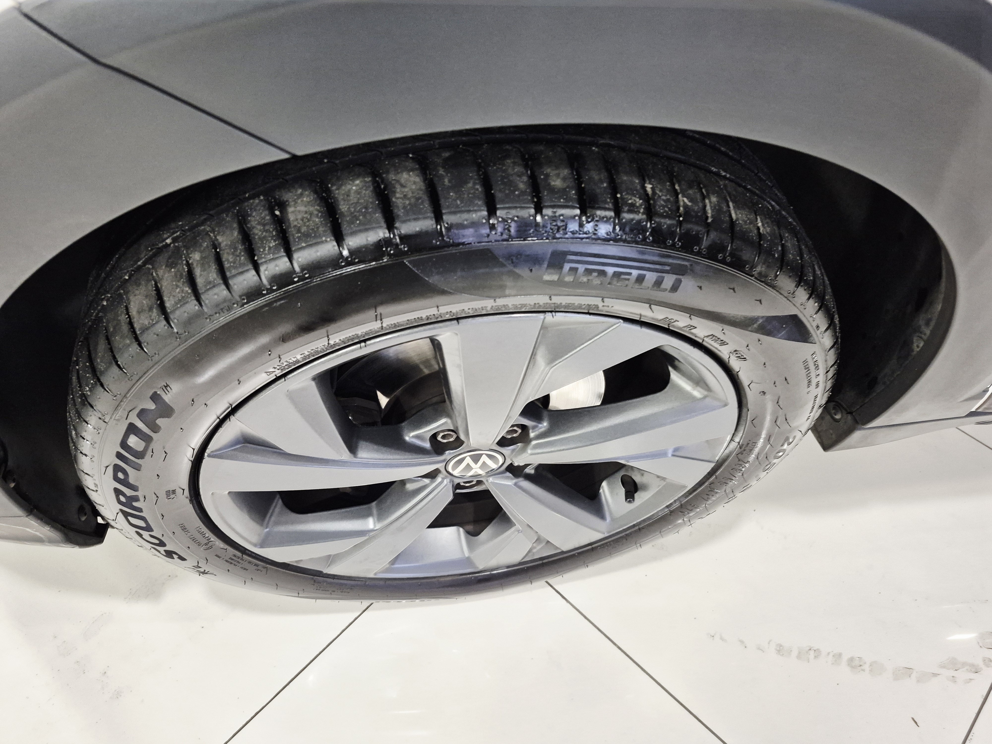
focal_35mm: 23
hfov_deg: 73.9
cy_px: 372
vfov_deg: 58.9
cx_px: 496
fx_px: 659
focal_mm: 5.4
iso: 640
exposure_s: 1/60
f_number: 1.8
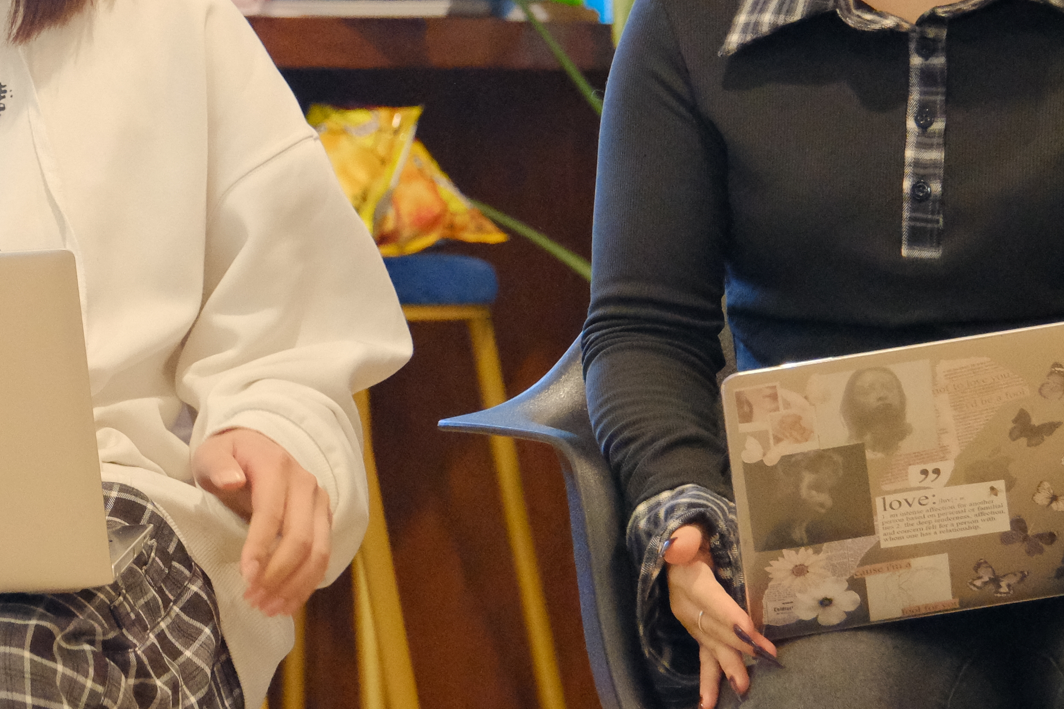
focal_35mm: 218
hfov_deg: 9.4
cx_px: 102
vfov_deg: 6.3
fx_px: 6443
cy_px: 149
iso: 8000
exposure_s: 1/340
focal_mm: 57.9
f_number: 4
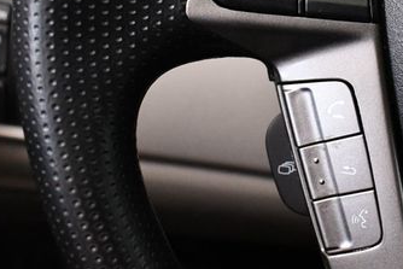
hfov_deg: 28.7
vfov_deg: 19.5
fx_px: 773
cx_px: 317
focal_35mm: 69
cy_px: 47
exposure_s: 1/100
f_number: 3.5
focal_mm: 18
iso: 3200
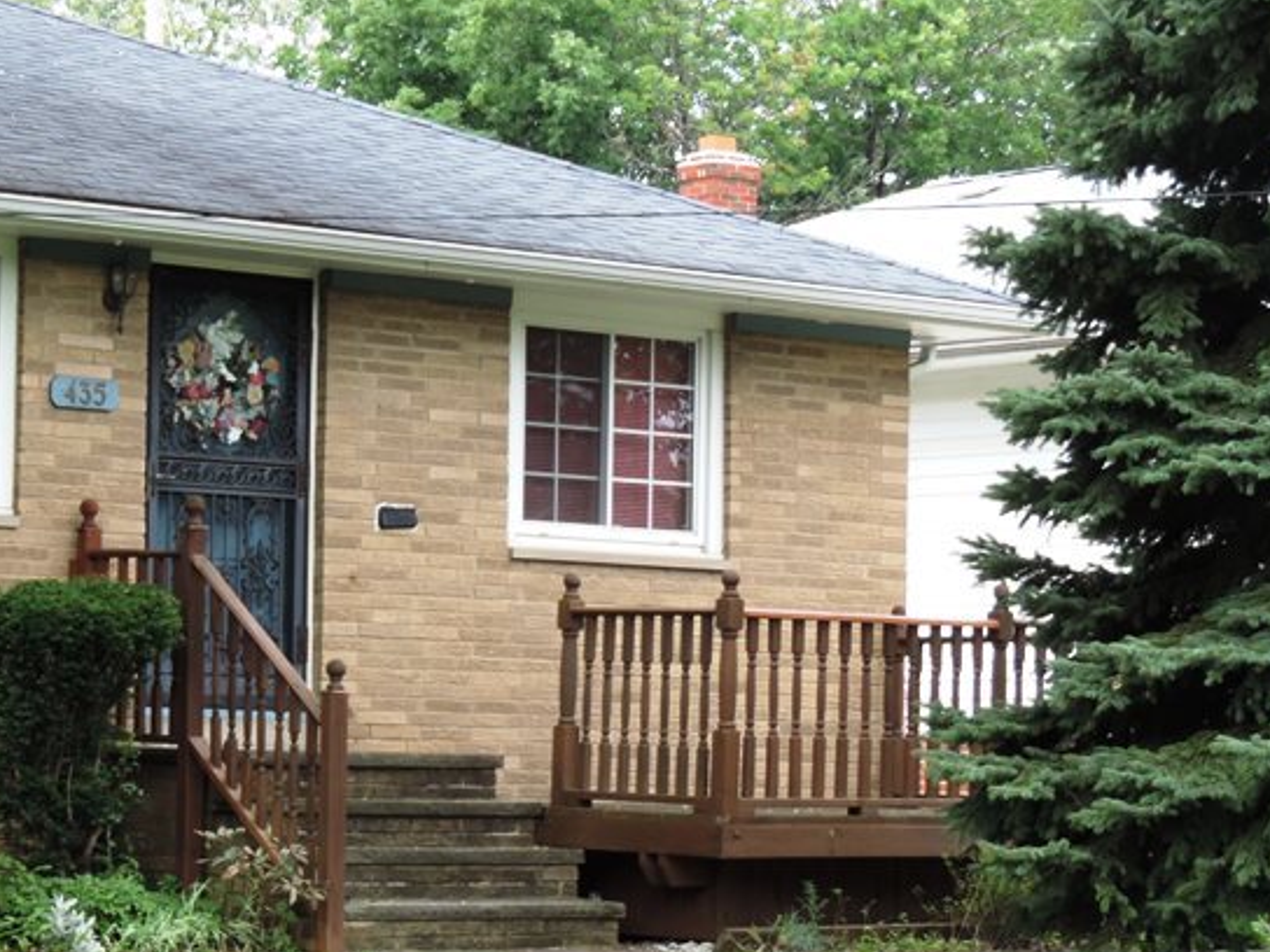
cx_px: 250
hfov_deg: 17.3
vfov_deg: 13.1
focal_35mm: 113
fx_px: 4146
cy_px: 614
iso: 80
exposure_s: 1/125
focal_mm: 10.7
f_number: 3.7
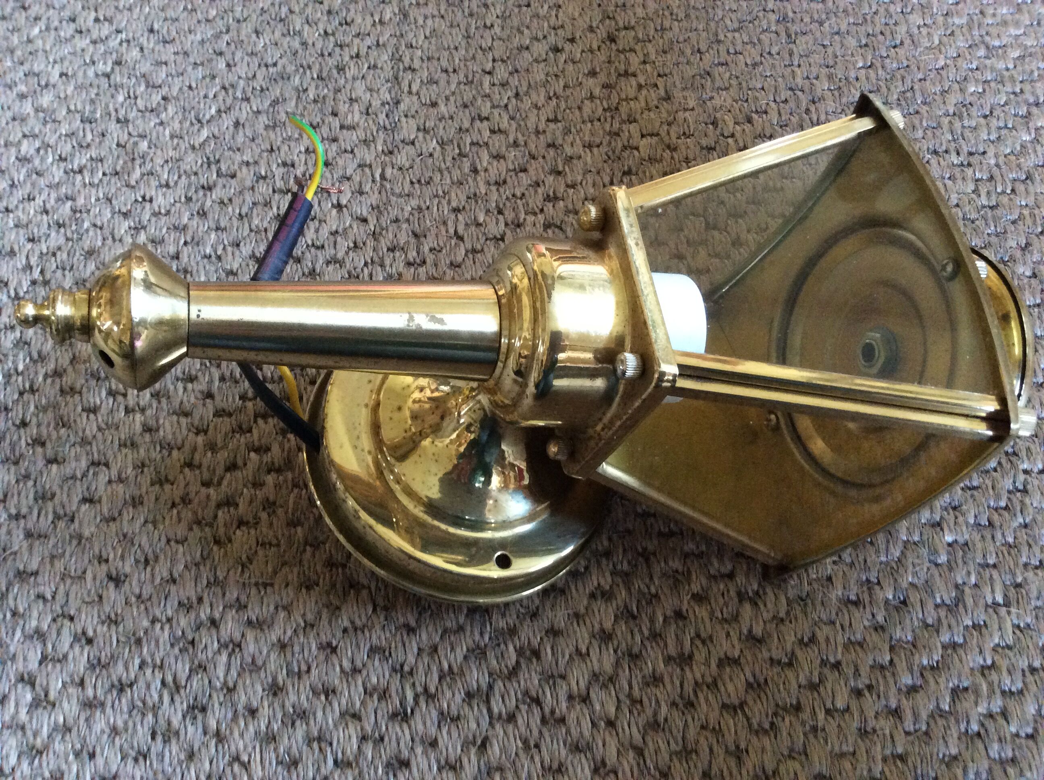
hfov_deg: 56.9
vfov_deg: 44.1
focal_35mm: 32
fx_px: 964
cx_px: 522
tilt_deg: -62.9
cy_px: 390
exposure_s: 1/20
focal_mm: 3.3
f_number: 2.4
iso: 320
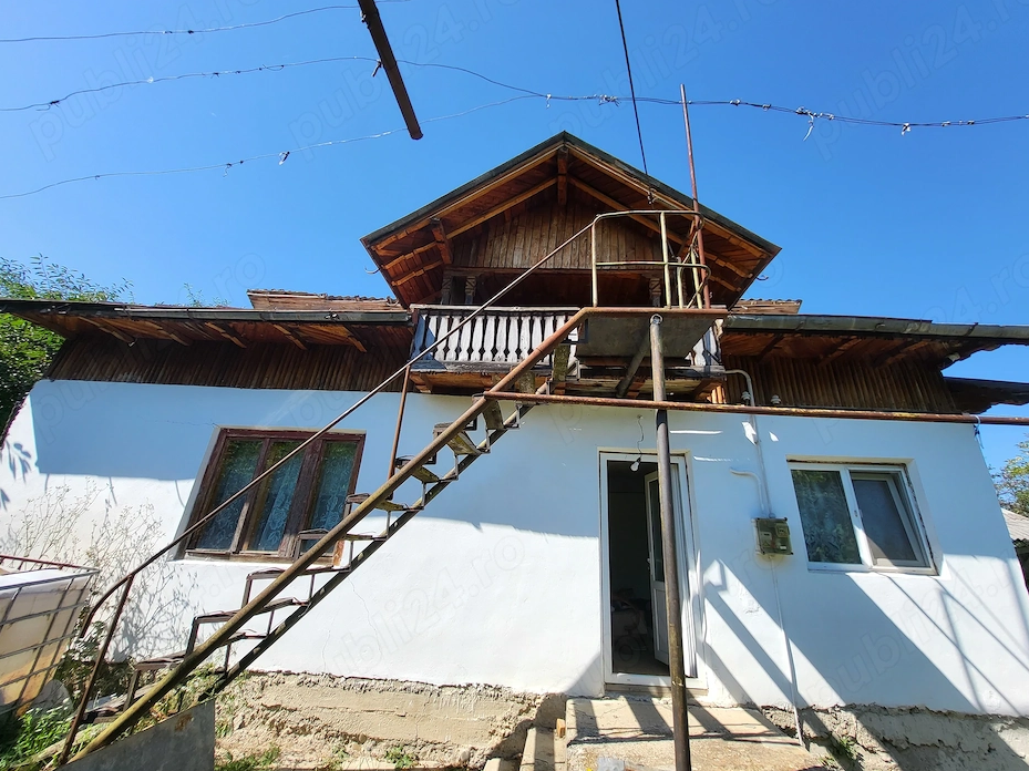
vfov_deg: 85.5
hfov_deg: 102.0
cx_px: 535
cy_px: 361
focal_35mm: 14
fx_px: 416
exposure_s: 1/696
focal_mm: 1.74
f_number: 2.2
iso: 32
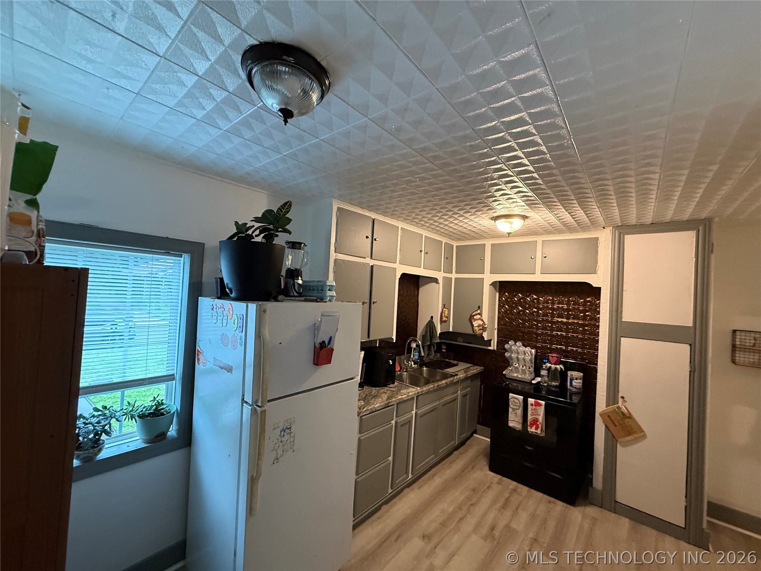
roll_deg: -2.8
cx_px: 380
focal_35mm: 14
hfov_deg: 102.1
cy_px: 286
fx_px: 308
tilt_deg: +1.1
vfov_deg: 85.7
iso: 500
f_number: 2.2
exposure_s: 1/60
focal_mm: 2.22
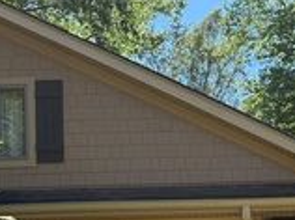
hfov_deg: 23.7
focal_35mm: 76
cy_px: 284
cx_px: 342
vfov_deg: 18.1
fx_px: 647
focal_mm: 6.76
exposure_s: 1/1361
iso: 80
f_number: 1.78
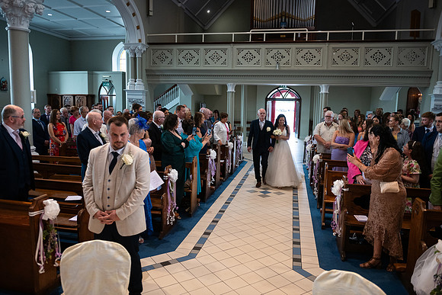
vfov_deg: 48.0
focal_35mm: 27
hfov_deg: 67.4
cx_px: 221
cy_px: 148
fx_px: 332
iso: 800
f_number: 3.5
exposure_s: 1/160
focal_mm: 27
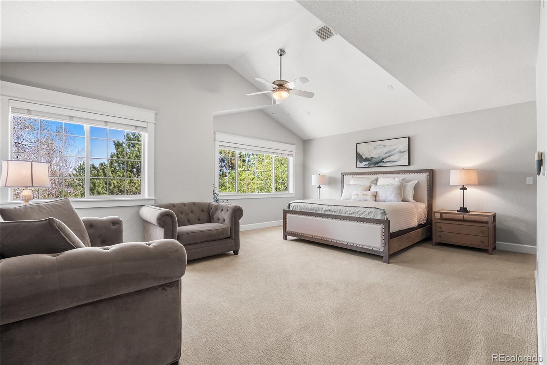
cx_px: 274
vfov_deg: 73.8
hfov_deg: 96.7
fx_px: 243
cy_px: 182
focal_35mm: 16
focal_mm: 16
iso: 200
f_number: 8
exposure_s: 1/60
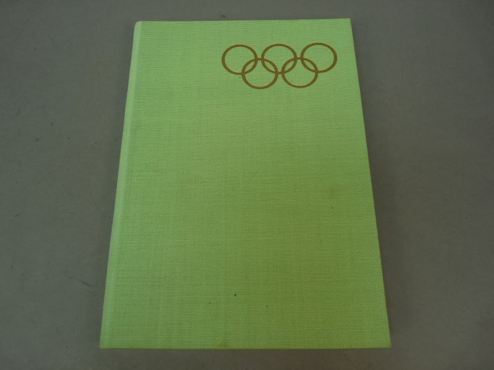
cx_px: 247
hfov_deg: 65.3
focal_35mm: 27
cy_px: 185
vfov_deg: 51.4
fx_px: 385
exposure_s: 1/60
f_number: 2.8
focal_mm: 4.8
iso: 100
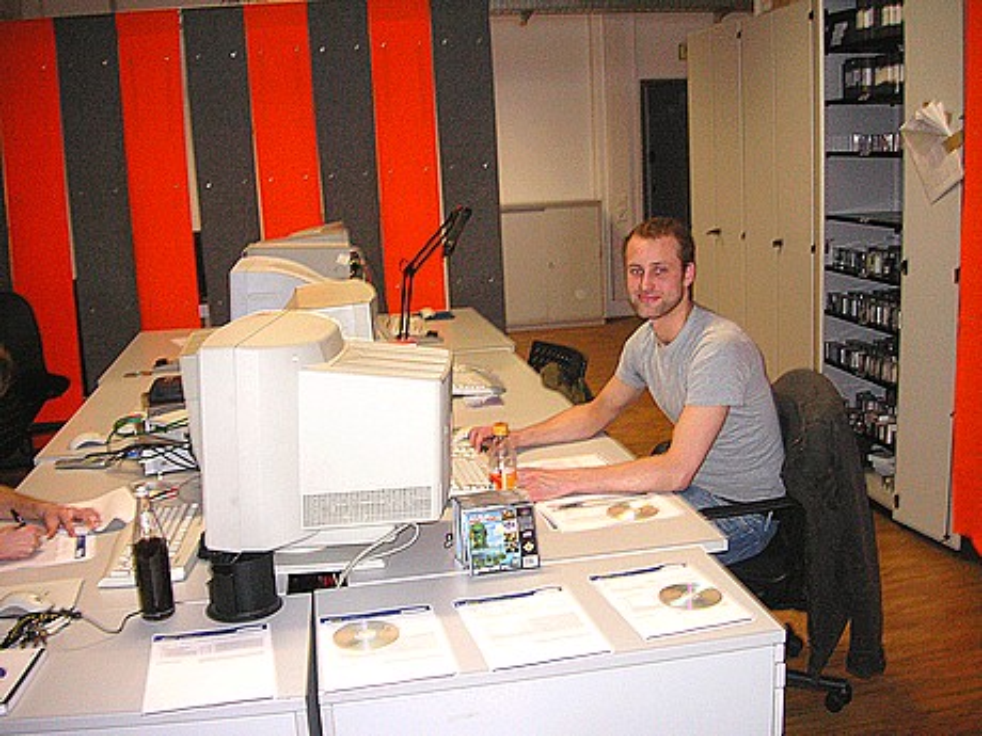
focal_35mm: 37
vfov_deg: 38.7
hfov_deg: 50.1
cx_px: 491
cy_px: 368
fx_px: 1050
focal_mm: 6.1
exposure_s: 1/45
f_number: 2.8
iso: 160
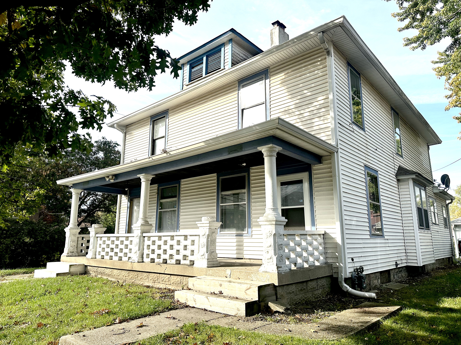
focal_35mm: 24
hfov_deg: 71.6
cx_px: 230
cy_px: 172
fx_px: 320
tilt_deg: +11.5
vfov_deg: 56.8
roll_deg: +0.1
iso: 80
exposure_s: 1/3597
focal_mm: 6.86
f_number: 1.78
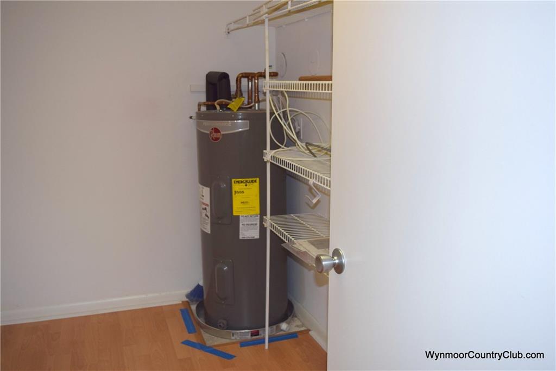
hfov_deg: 57.2
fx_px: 510
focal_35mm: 33
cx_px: 278
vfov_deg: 40.0
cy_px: 186
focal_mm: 22
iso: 400
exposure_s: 1/125
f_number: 4
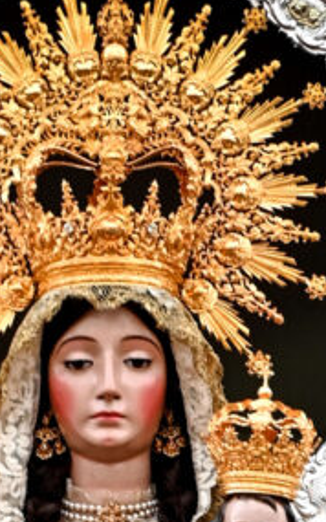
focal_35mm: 523
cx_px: 93
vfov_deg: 4.0
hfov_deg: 2.5
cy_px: 769
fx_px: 7438
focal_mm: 85
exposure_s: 1/13
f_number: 5.3
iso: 400
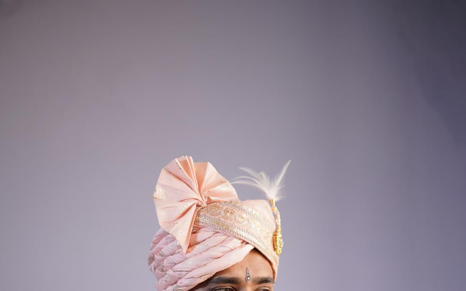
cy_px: 357
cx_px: 271
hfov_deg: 31.9
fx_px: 813
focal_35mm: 64
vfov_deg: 19.1
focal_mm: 35
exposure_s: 1/125
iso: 100
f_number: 1.4
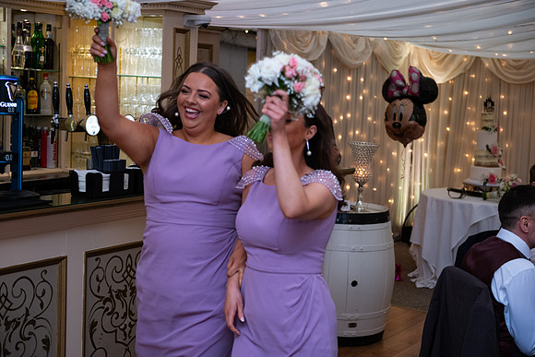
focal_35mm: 58
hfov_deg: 34.5
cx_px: 268
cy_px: 178
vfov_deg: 23.4
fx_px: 862
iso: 800
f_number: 3.5
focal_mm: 58
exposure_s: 1/160
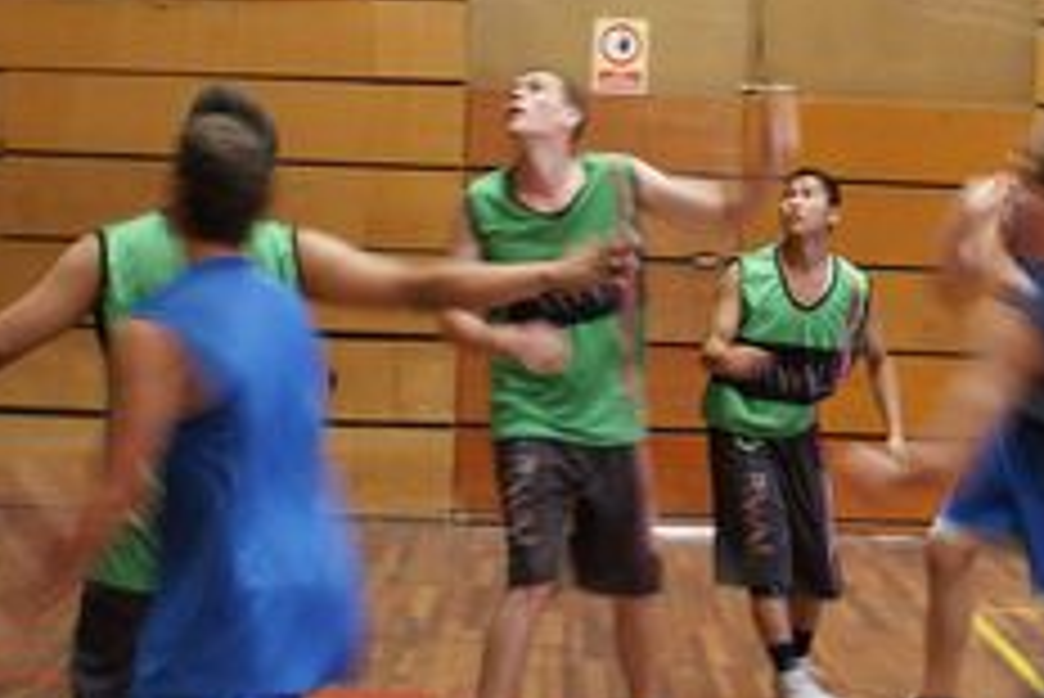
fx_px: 3308
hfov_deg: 17.8
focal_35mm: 114
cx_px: 850
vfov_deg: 12.0
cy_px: 167
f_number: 4
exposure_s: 1/25
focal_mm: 22
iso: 400
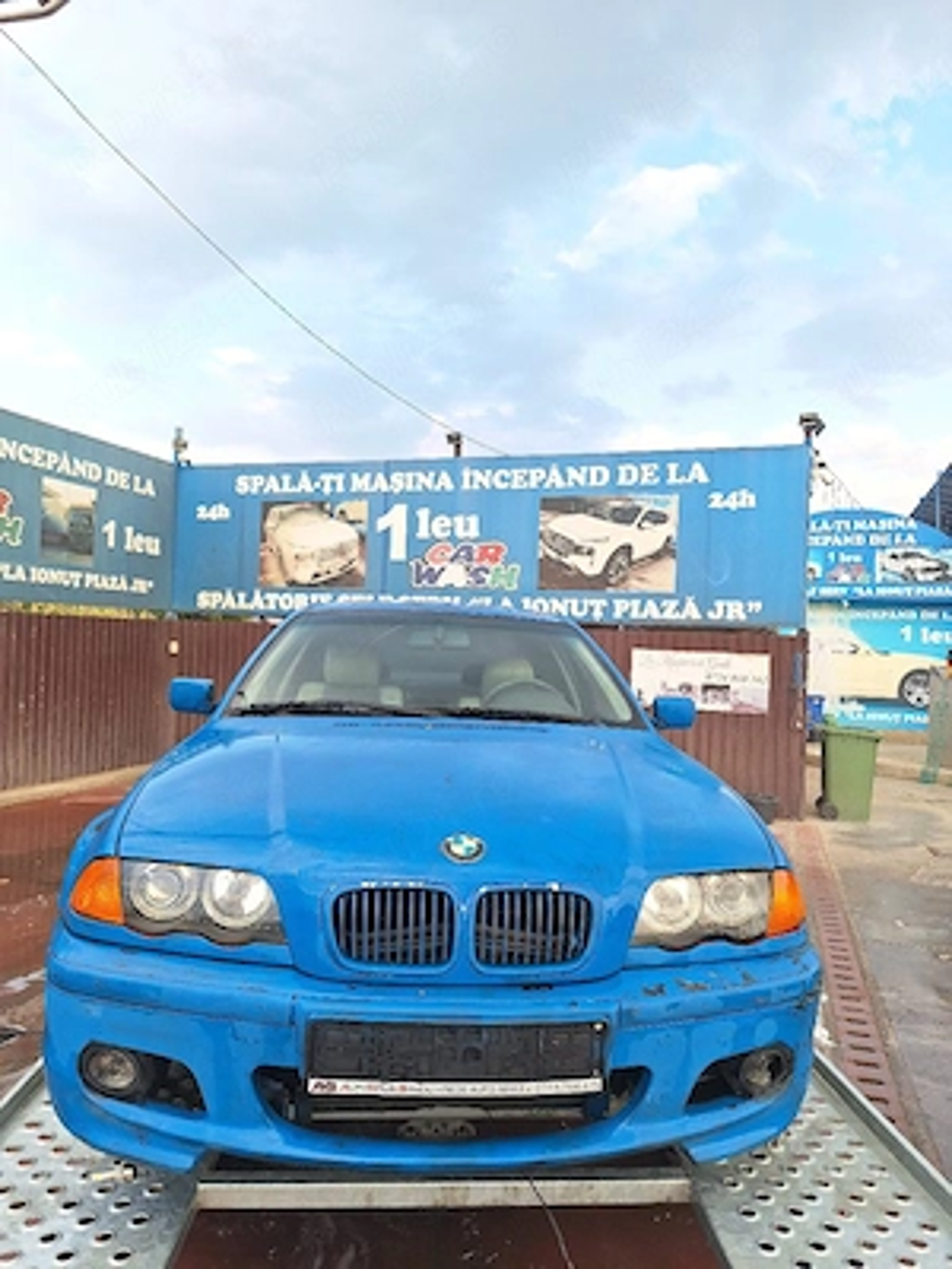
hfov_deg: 58.9
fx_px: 843
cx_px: 476
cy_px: 634
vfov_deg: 73.9
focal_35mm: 23
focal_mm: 5.54
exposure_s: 1/278
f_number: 1.8
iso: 40
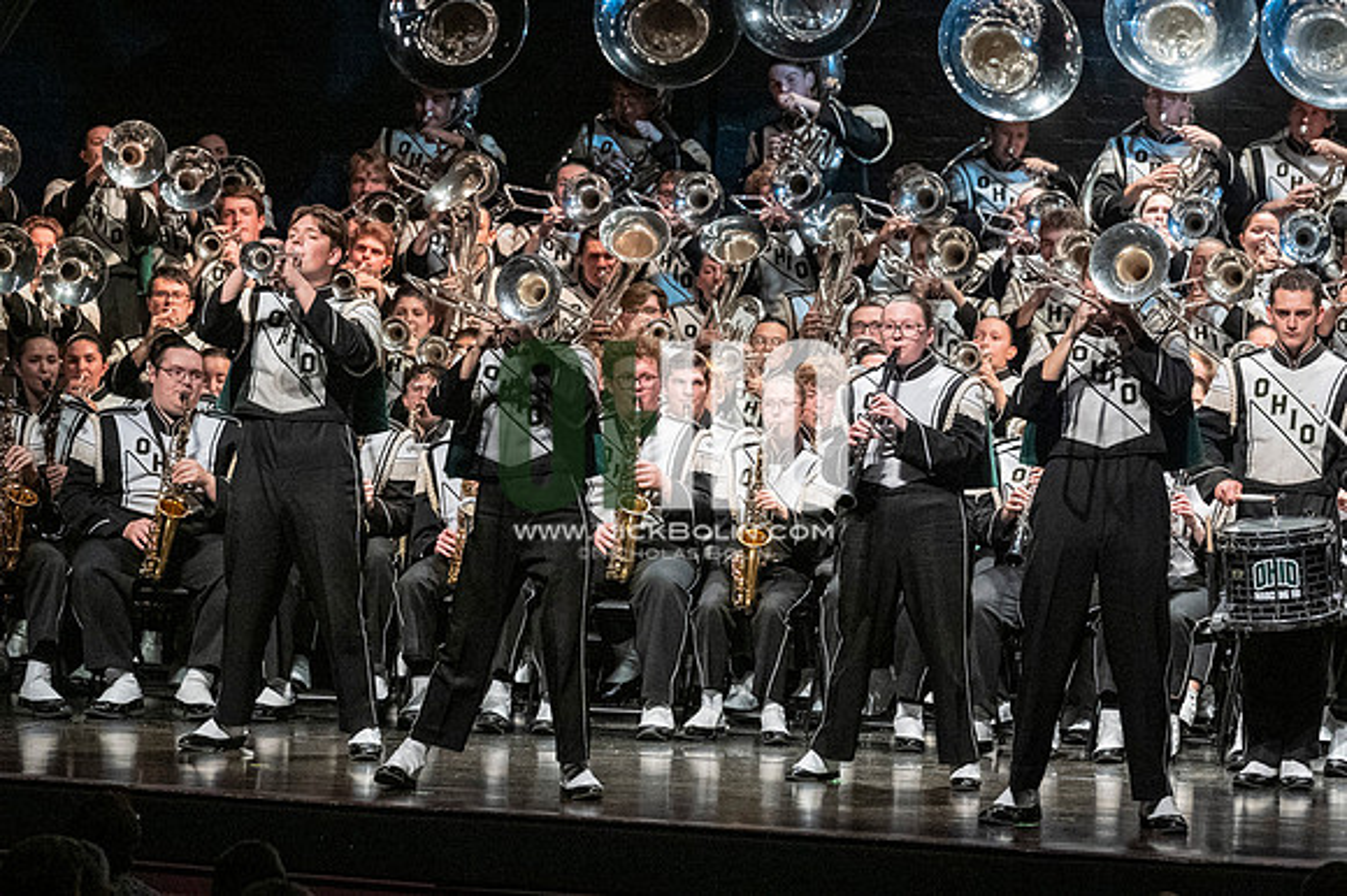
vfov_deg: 6.3
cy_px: 448
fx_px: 8114
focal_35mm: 217
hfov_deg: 9.5
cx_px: 674
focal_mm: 145
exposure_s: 1/500
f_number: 4
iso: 4000
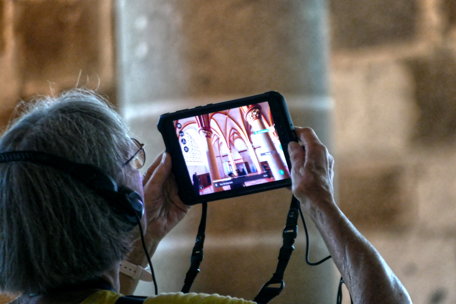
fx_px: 5067
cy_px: 152
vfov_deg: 3.4
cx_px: 228
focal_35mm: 400
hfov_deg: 5.2
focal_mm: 146
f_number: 4
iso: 1600
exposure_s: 1/40
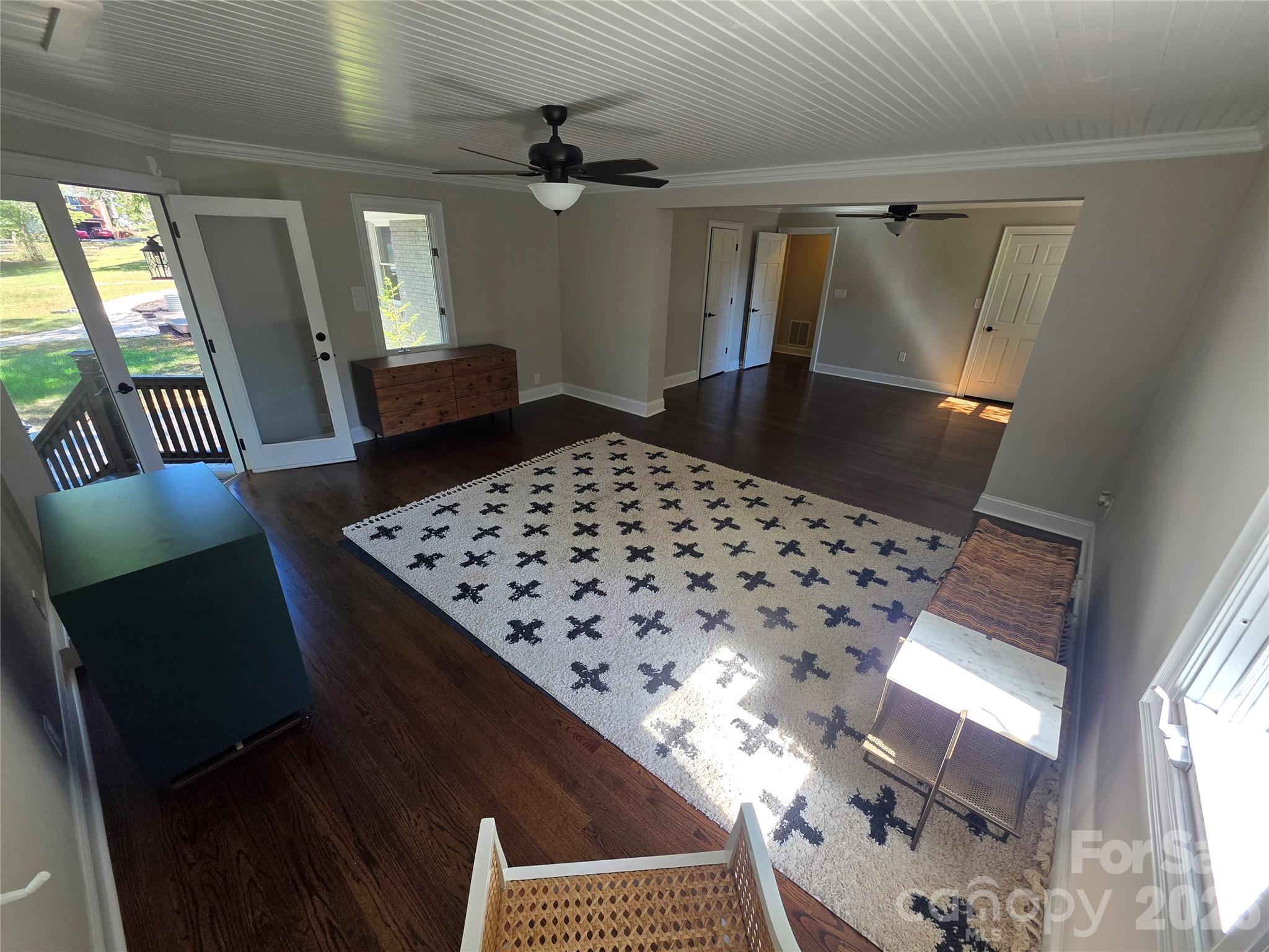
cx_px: 634
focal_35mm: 13
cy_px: 476
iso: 64
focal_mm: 2.2
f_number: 1.9
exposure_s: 1/120
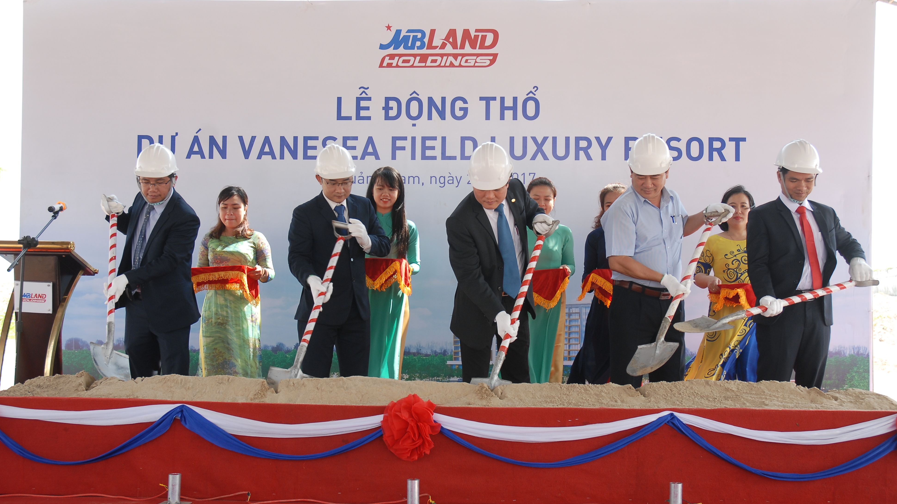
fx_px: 1011
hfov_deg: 47.8
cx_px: 448
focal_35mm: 43
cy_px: 280
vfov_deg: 28.0
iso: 200
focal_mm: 27
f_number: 5
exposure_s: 1/160
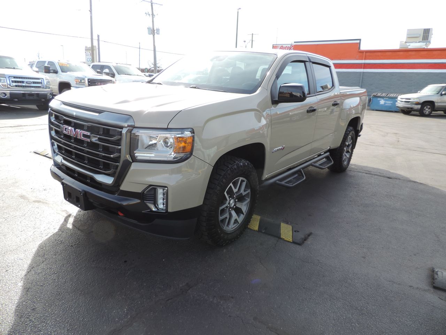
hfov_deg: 71.6
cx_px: 223
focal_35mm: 24
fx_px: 309
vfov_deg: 56.8
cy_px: 168
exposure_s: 1/320
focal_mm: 4.3
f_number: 3
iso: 80
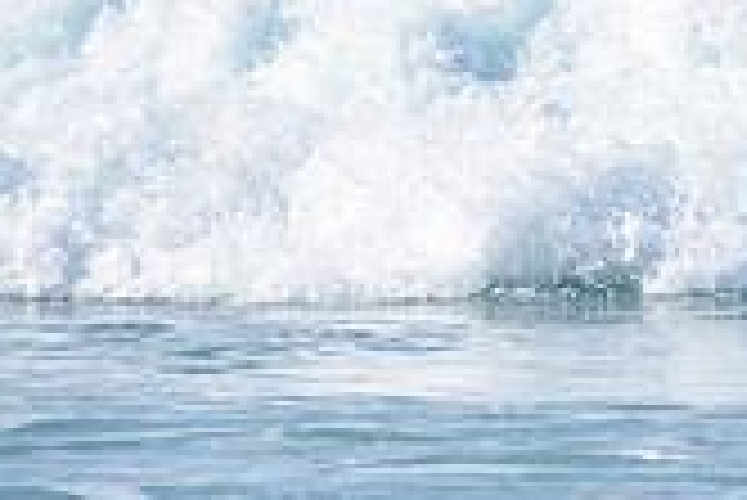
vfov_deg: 0.8
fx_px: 36323
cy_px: -142
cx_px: 868
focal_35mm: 1749
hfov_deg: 1.2
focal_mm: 500
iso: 160
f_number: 5.6
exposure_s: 1/2000
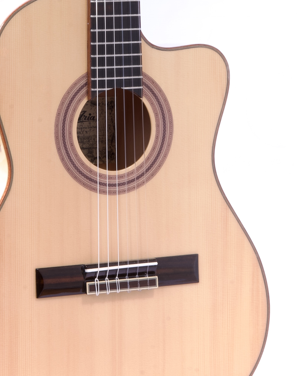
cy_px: -19
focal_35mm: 165
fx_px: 1837
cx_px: 96
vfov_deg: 11.5
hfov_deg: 9.4
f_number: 22
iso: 100
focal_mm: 62
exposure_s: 1/50
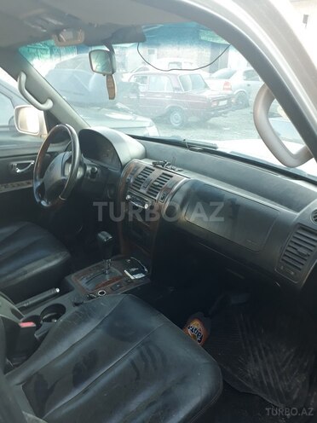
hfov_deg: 51.4
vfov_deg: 65.3
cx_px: 158
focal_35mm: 27
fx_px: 330
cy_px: 212
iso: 40
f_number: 1.9
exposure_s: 1/33
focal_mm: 3.6
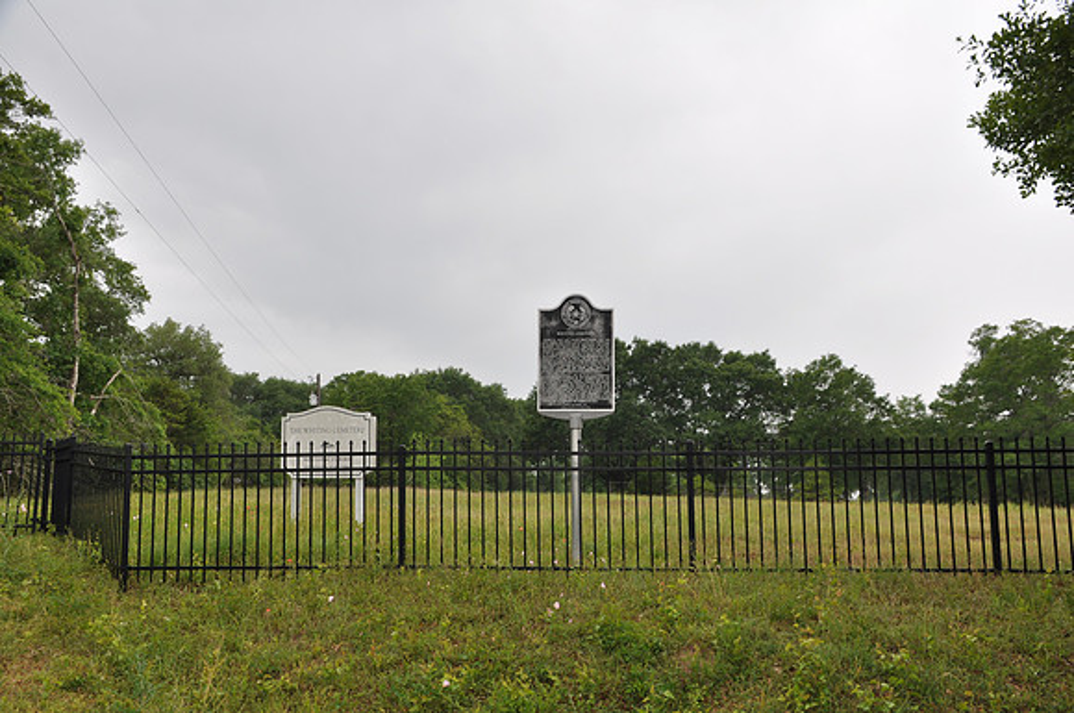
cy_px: 356
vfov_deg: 36.8
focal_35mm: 36
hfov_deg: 53.2
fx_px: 1072
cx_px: 537
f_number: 9
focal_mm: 24
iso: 200
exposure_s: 1/80
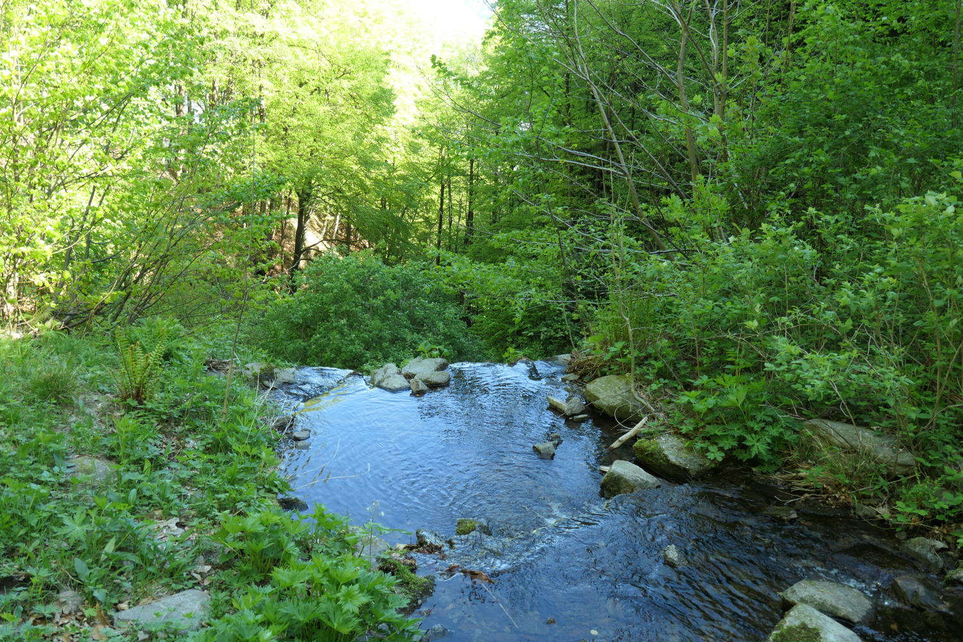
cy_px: 321
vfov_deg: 43.6
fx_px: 802
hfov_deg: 61.9
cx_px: 482
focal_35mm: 30
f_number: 3.5
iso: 200
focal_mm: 10.9
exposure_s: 1/80
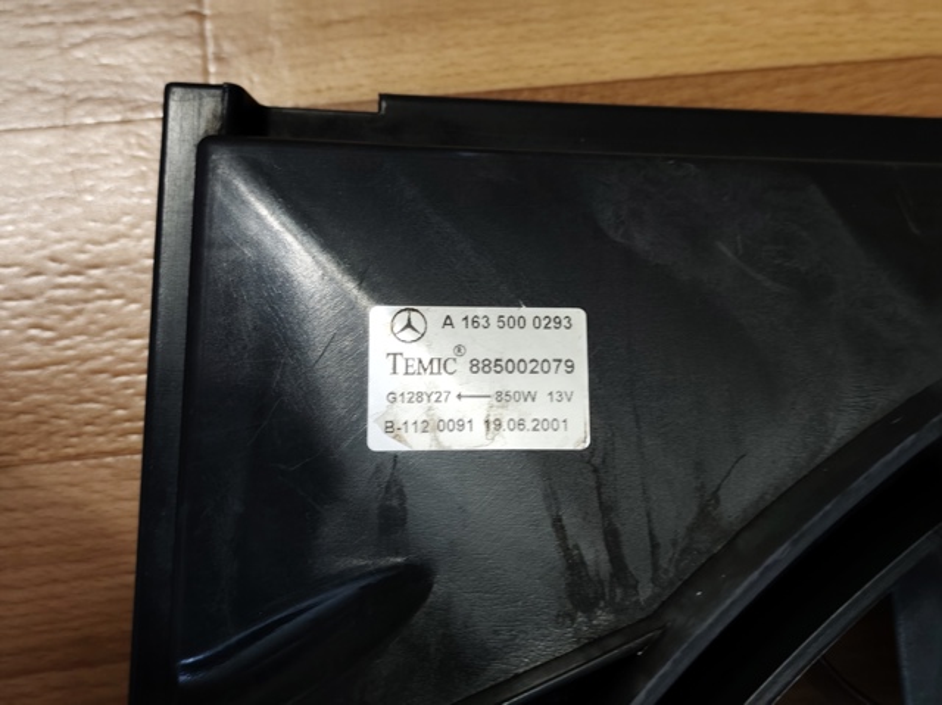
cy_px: 352
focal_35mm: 46
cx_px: 471
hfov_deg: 41.3
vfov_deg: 31.5
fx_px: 1251
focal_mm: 6.19
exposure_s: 1/33.3
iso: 640
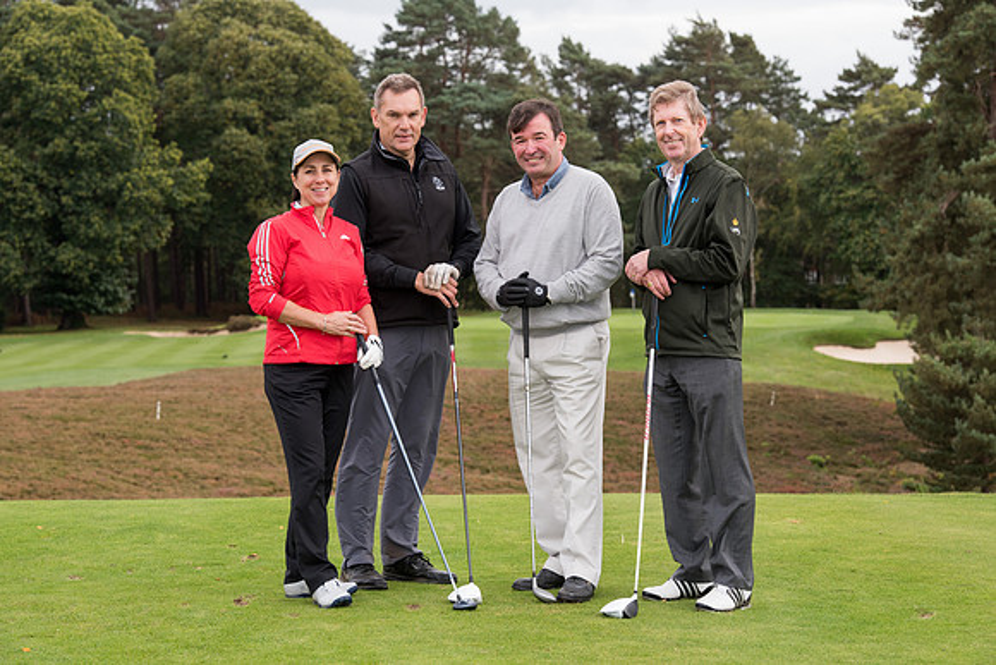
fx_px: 3044
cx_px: 498
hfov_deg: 18.6
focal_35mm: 110
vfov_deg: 12.5
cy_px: 332
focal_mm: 110
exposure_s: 1/250
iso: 640
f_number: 8
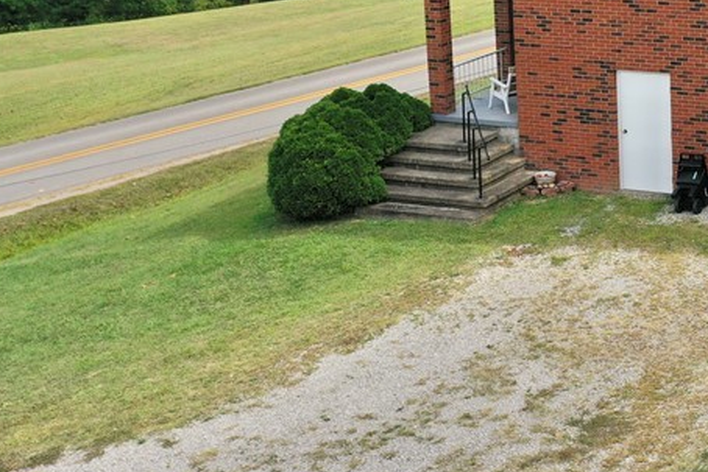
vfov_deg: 20.0
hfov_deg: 27.0
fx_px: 1318
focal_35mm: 67
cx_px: 822
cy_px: 56
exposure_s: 1/240
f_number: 4
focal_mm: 10.26
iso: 100
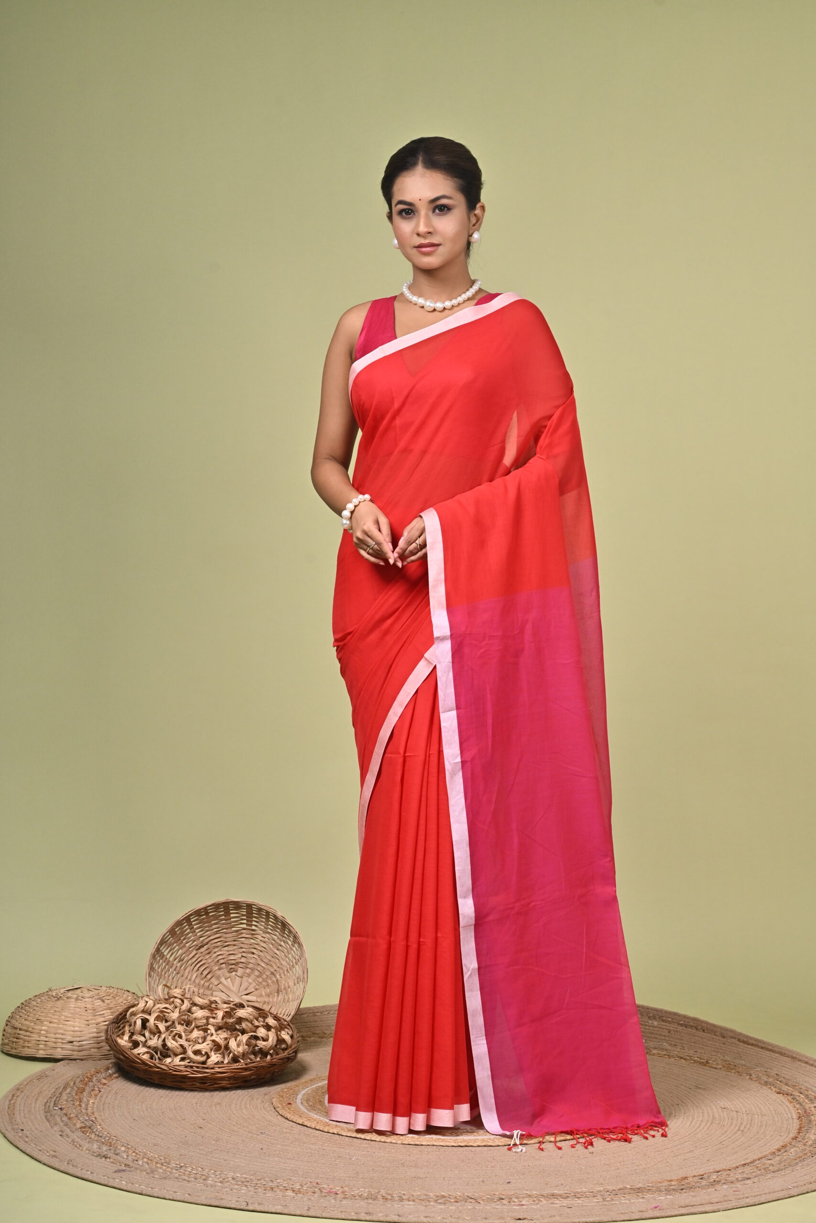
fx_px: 2889
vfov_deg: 23.9
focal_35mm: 85
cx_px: 408
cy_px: 612
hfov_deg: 16.1
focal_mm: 85
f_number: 8
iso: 400
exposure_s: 1/160
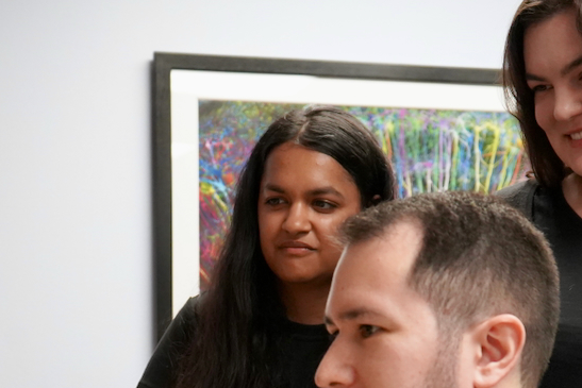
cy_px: 448
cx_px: 237
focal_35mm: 110
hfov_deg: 18.6
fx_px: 1779
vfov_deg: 12.2
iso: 4000
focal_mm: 47
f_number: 4.5
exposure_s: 1/160
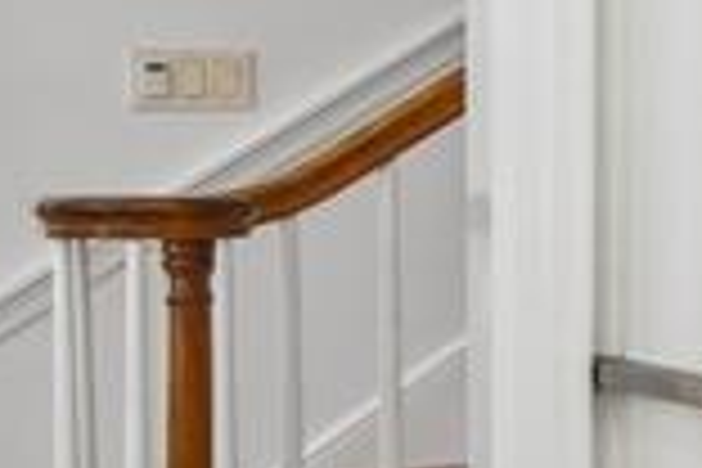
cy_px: 153
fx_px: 1794
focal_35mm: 92
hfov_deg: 10.9
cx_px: 2210
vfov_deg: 14.8
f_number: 5.6
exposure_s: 1/25
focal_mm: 9.4
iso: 160
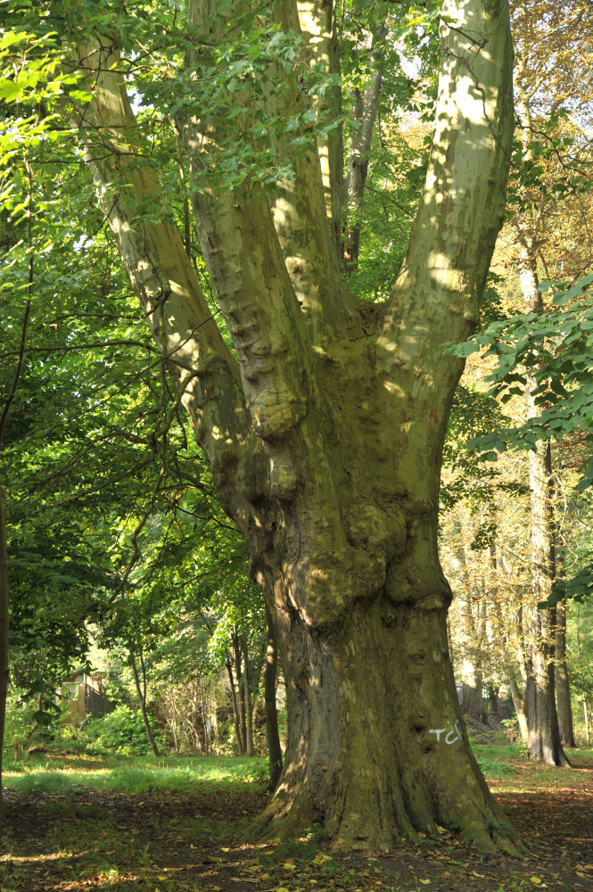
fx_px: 1633
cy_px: 446
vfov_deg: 30.5
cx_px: 296
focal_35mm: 66
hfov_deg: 20.6
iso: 400
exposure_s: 1/80
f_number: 6.3
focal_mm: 66
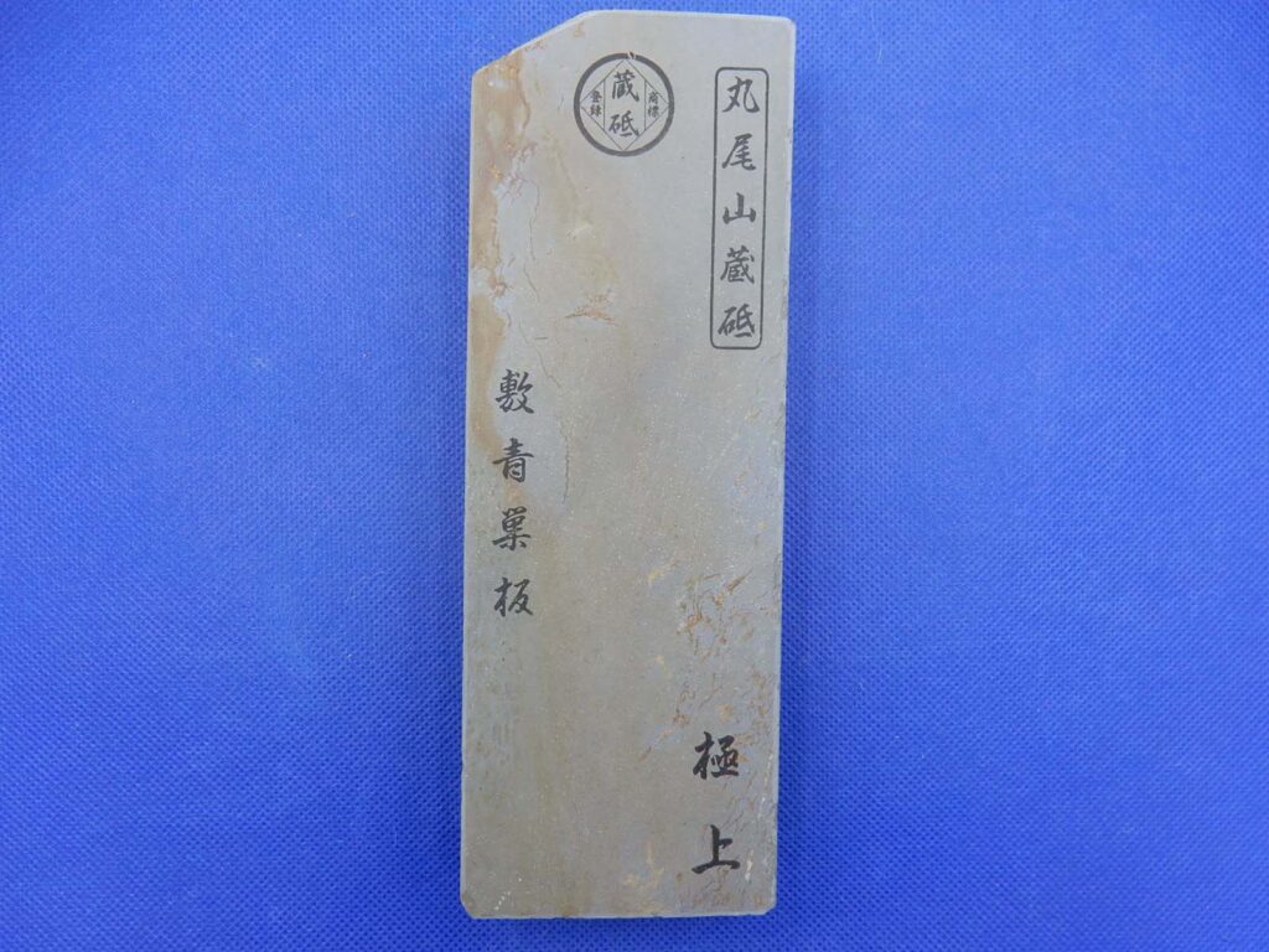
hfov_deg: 69.4
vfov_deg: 54.9
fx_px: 916
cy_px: 476
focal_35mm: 25
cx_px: 634
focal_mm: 4.5
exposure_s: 1/60
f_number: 3.7
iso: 125
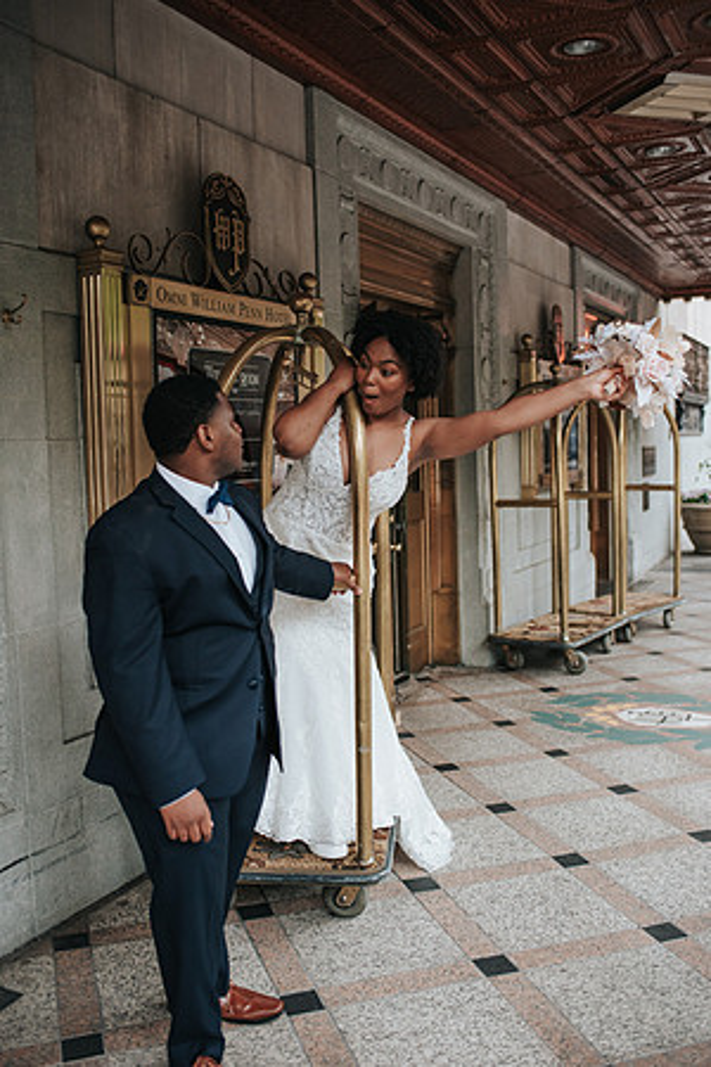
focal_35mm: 35
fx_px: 1037
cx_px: 356
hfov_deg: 37.9
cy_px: 534
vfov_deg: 54.4
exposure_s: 1/640
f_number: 2.8
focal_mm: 35
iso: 1000
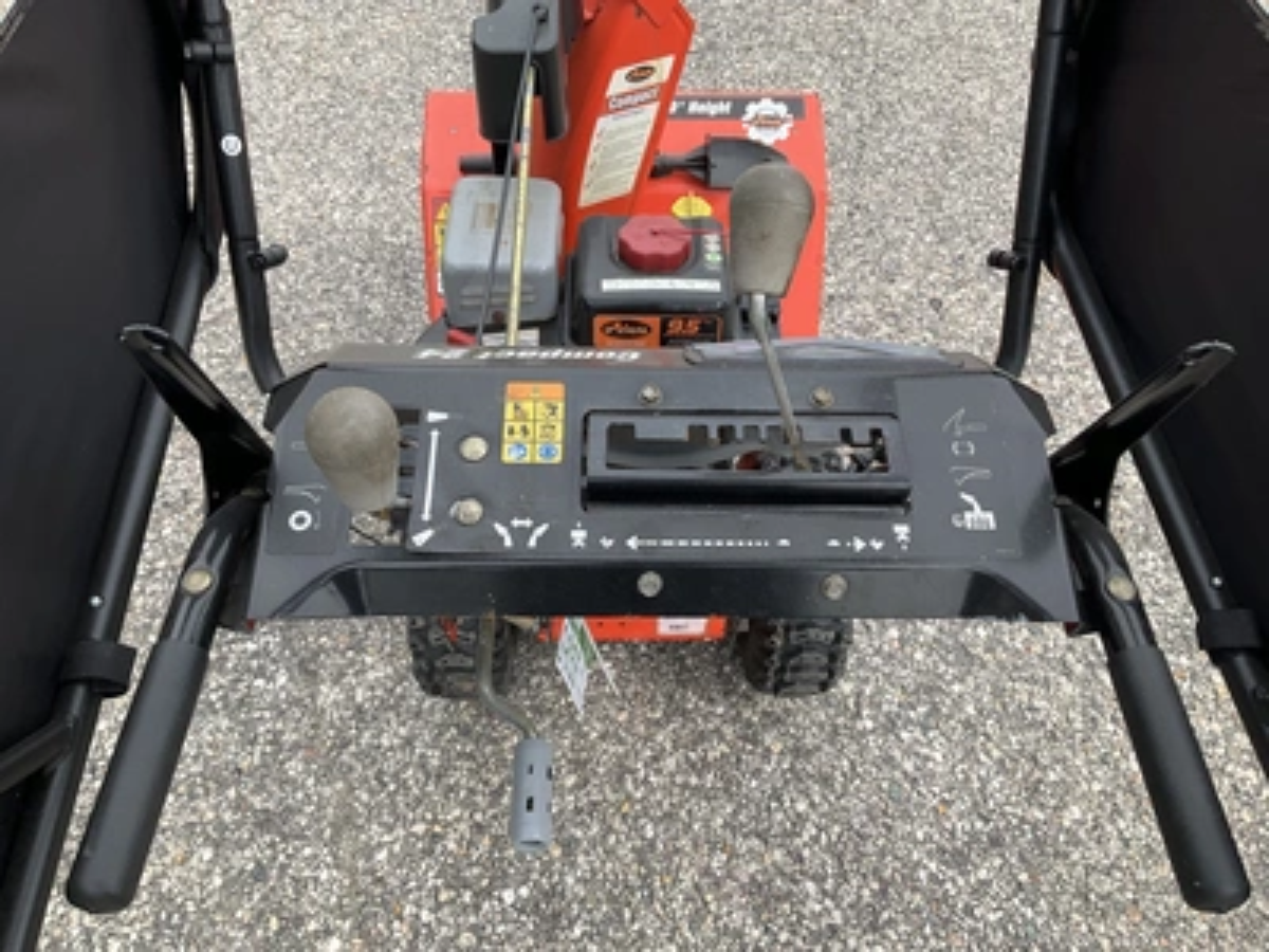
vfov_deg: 48.2
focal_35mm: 29
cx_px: 634
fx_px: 1063
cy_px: 476
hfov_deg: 61.7
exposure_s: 1/540
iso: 25
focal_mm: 3
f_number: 1.8
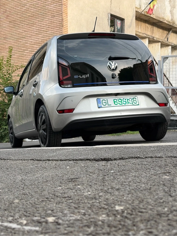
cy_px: 118
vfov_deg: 36.8
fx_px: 355
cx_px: 88
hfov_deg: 28.0
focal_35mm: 52
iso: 32
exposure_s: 1/566
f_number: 1.6
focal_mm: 5.96
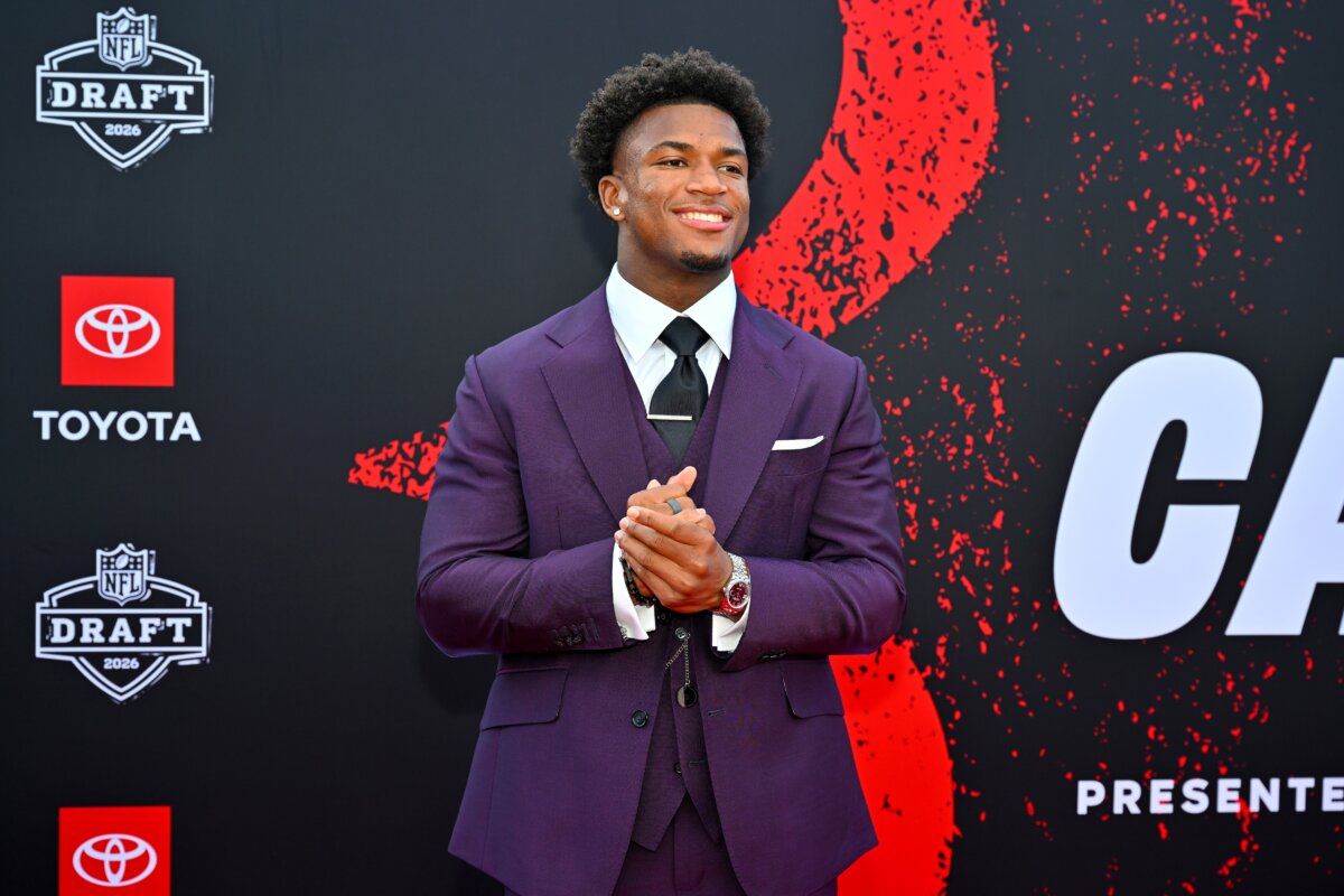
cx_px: 672
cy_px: 448
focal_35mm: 49
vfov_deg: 27.5
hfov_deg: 40.3
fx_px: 1829
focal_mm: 49
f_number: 5.6
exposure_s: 1/200
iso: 200
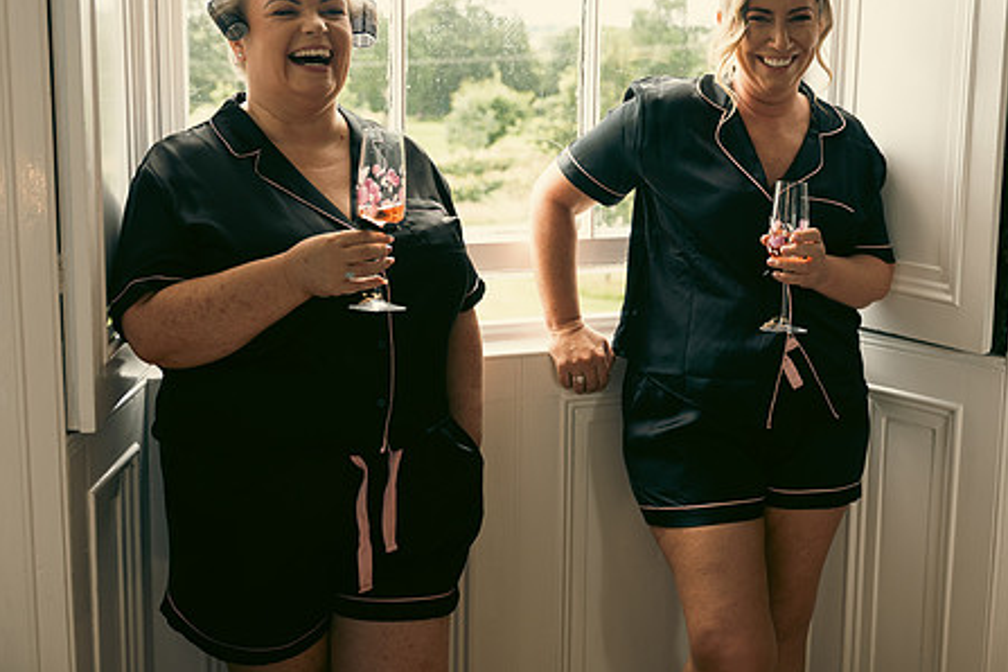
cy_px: 269
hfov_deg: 41.0
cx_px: 598
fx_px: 1344
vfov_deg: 28.0
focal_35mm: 48
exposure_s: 1/160
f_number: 3.5
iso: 160
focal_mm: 37
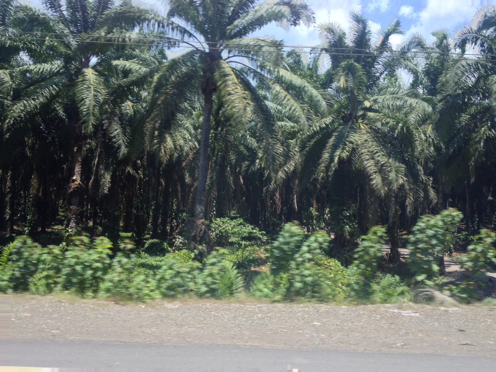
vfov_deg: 40.7
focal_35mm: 35
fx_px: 502
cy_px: 186
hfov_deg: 52.6
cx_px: 248
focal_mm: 4.28
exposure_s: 1/175
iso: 50
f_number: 2.4
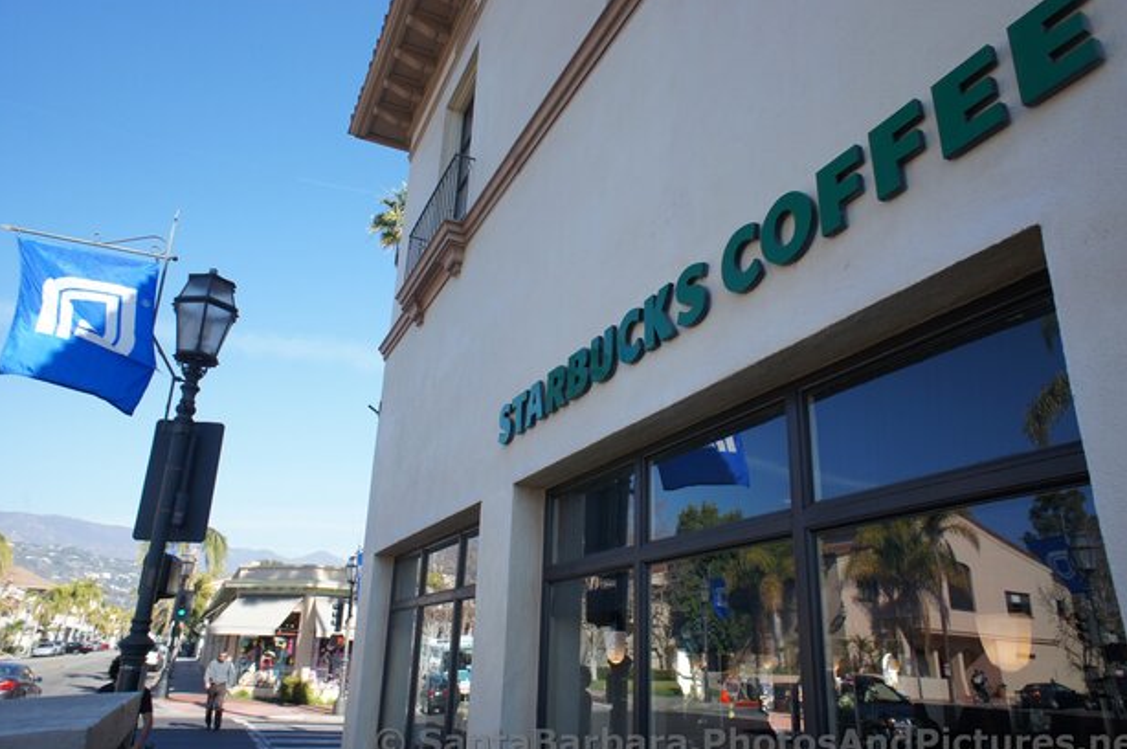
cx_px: 571
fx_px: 782
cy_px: 375
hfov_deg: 71.6
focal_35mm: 25
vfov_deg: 51.2
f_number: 6.3
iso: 200
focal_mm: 16
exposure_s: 1/400
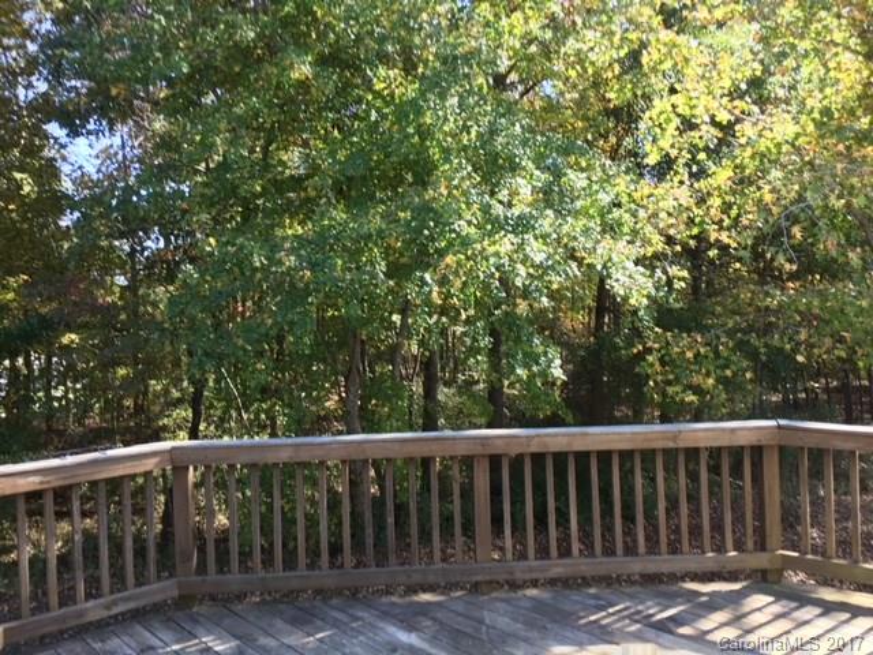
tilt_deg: -3.4
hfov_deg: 61.7
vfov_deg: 48.2
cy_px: 328
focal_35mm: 29
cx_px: 436
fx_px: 731
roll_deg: -0.1
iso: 25
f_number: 2.2
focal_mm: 4.15
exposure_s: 1/120
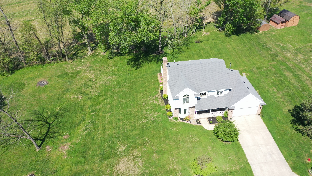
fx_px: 248
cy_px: 102
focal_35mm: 30
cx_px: 157
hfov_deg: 64.3
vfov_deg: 38.8
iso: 400
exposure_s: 1/3200
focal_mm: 10.26
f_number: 3.5
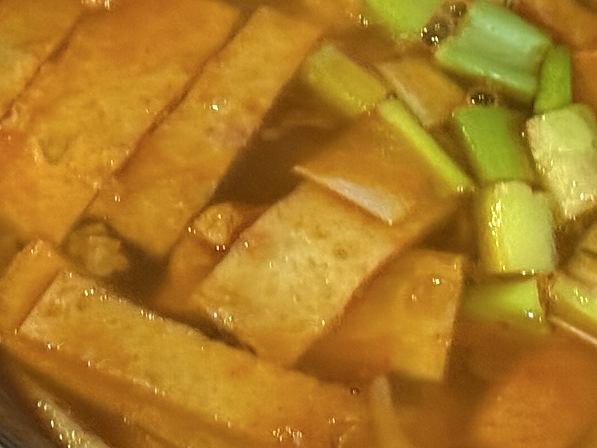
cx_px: 248
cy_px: 99
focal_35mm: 148
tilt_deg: -55.3
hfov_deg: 13.3
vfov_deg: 10.0
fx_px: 2553
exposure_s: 1/30
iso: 640
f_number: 1.78
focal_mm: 6.76
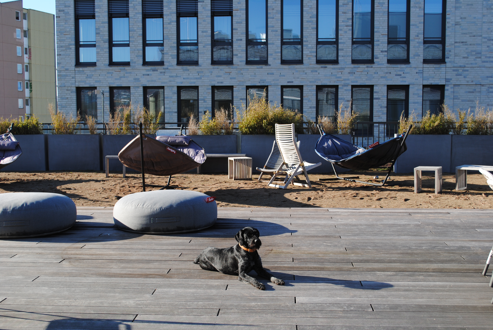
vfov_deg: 29.9
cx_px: 246
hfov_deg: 43.6
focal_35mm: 45
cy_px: 165
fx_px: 617
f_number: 7.1
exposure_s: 1/200
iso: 100
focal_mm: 30
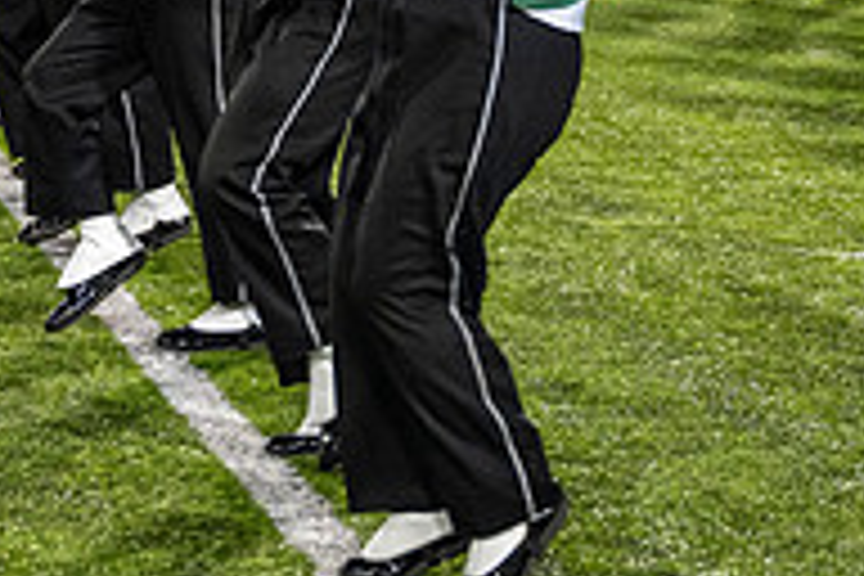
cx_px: 270
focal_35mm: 139
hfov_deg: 14.7
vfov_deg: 9.6
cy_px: -236
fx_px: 3336
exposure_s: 1/500
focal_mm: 46
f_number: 3.2
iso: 1250
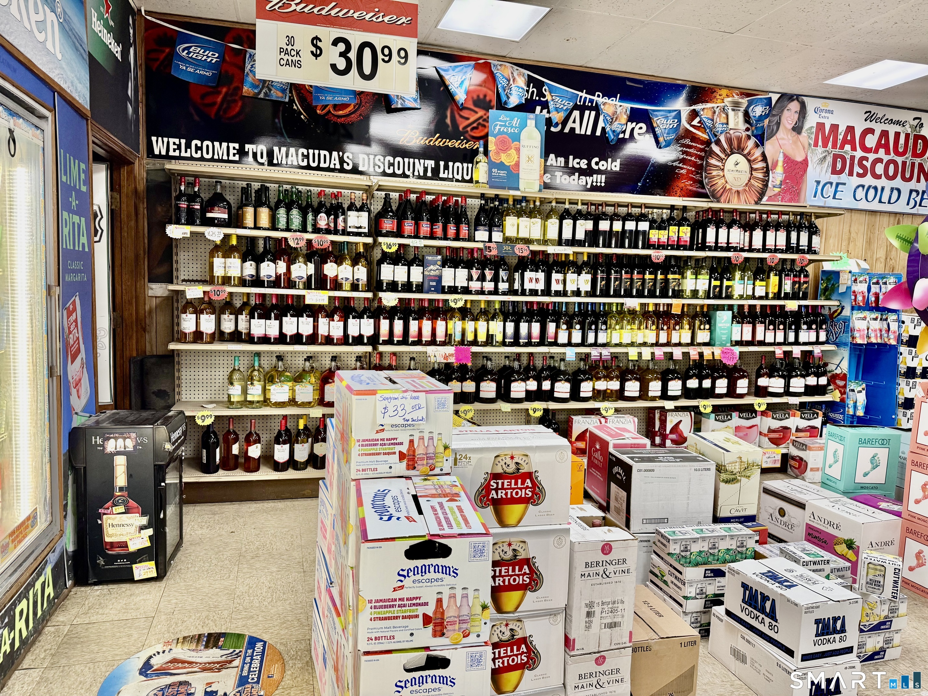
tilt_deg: -4.5
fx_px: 643
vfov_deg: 56.8
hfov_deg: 71.6
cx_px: 464
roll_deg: -2.3
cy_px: 348
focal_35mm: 24
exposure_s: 1/60
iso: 160
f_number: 1.78
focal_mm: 6.76
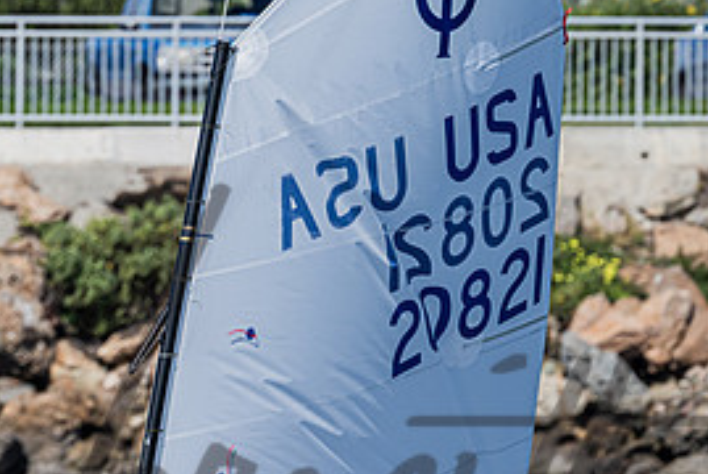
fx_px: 18290
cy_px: 583
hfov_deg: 2.2
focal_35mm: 929
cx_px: 57
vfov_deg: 1.5
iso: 320
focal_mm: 340
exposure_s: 1/1000
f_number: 8
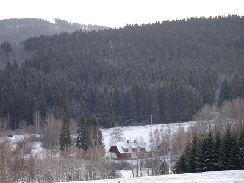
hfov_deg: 13.5
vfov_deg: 10.2
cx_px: 122
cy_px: 92
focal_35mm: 146
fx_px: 1029
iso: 125
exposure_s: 1/160
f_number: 5.6
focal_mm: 24.99
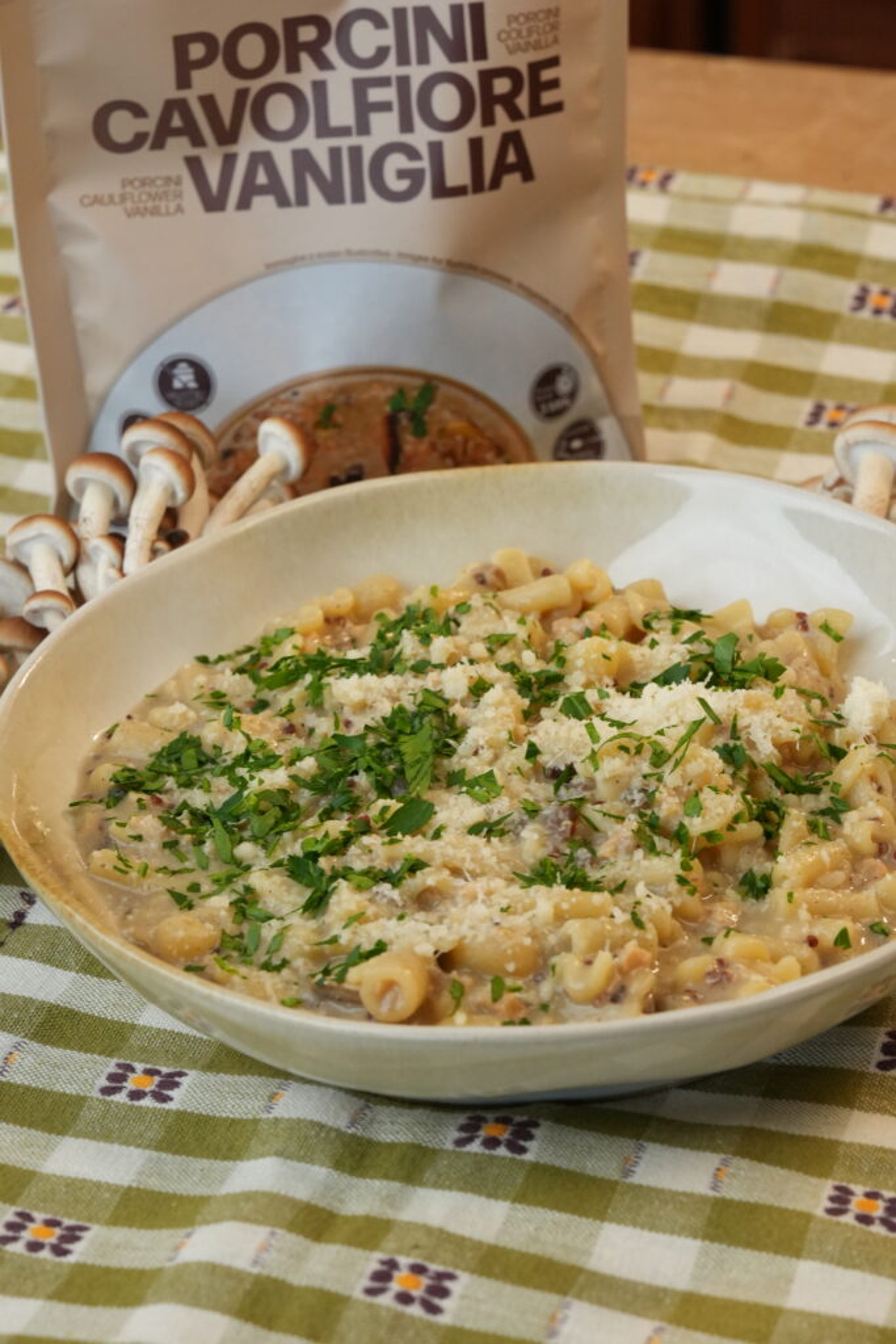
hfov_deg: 13.0
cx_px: 448
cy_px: 672
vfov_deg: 19.5
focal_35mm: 105
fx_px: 3918
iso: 2000
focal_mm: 70
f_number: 8
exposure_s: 1/100
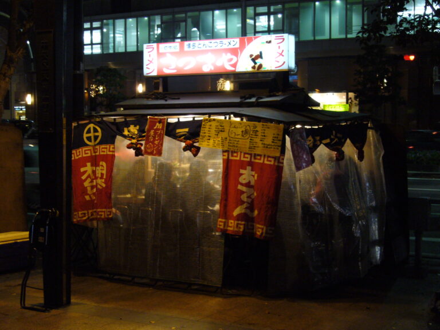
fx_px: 763
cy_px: 165
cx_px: 220
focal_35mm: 60
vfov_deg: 24.4
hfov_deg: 32.2
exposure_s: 1/8
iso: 200
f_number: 3.6
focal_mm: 9.9
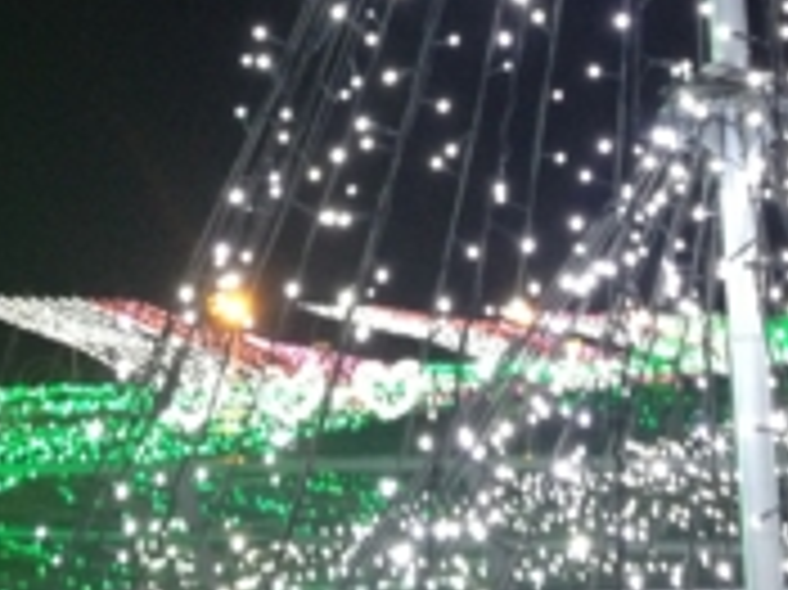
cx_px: 477
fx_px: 2275
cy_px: 2
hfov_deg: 19.6
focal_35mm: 100
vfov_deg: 14.5
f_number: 2.4
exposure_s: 1/20
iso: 250
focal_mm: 4.28
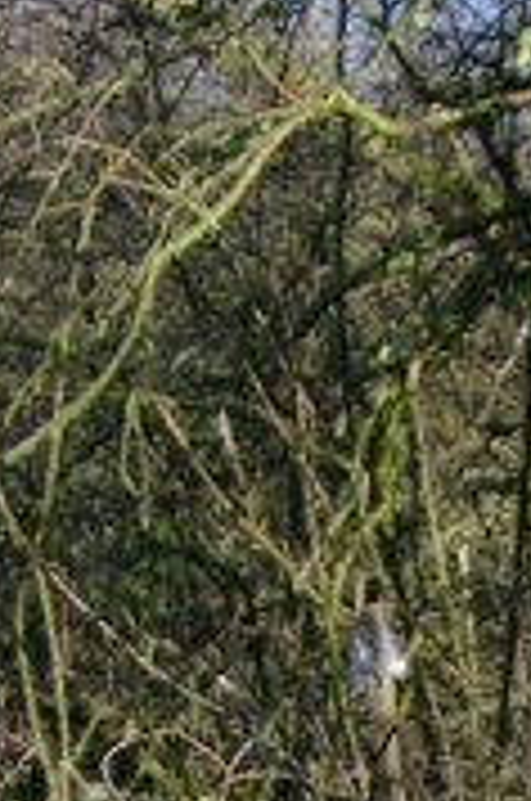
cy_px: 2106
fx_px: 6705
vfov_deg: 6.4
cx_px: 608
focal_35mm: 302
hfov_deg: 4.5
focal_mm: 35
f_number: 5.6
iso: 200
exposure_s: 1/90
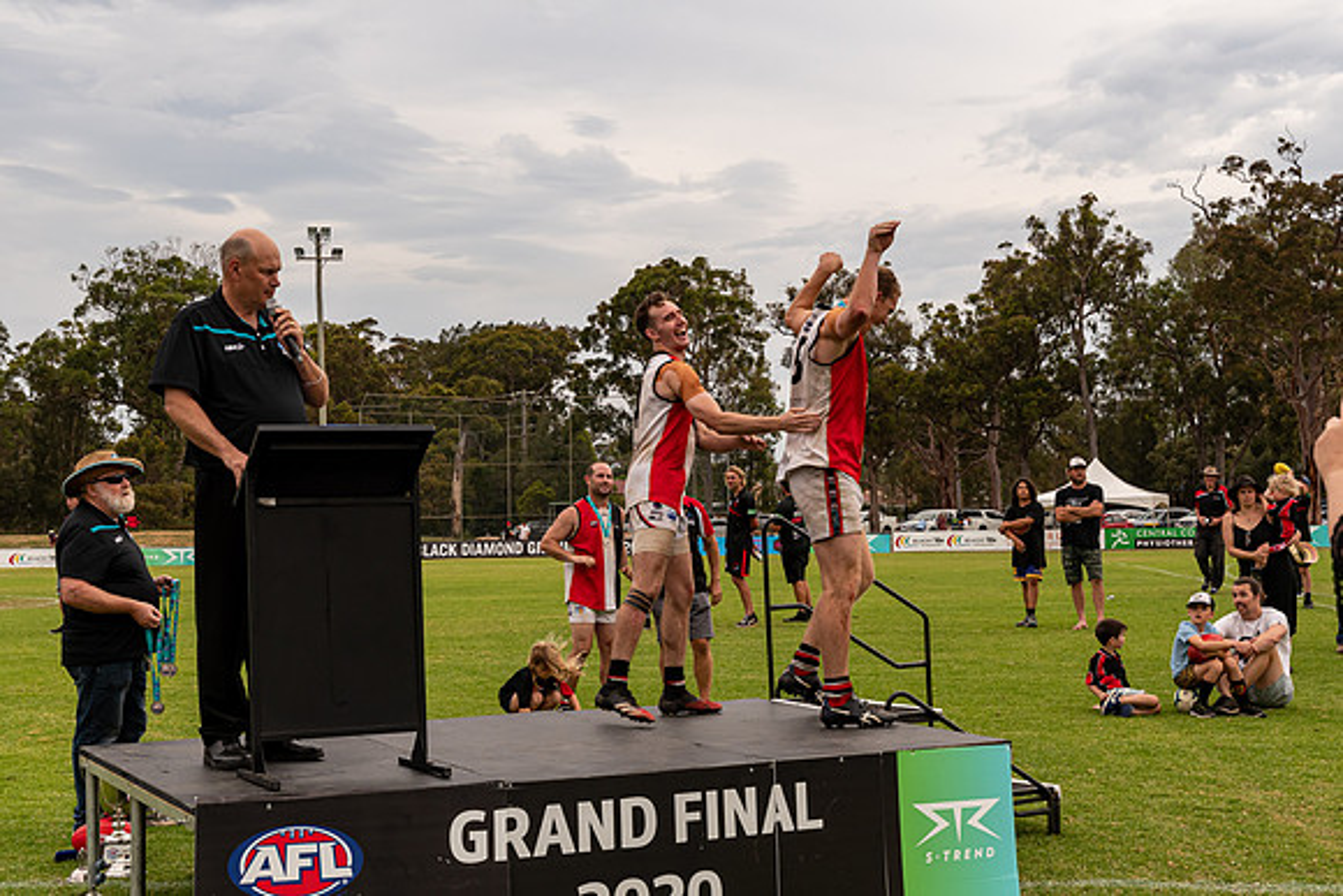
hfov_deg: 38.5
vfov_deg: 26.2
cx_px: 672
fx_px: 1924
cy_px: 448
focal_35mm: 52
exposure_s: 1/400
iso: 400
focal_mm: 34
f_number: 6.3
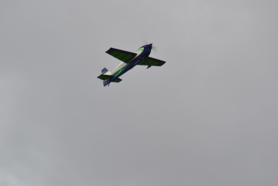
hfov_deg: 6.9
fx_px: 2317
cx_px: 139
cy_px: 93
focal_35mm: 300
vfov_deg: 4.6
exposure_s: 1/640
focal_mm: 200
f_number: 6.3
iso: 400
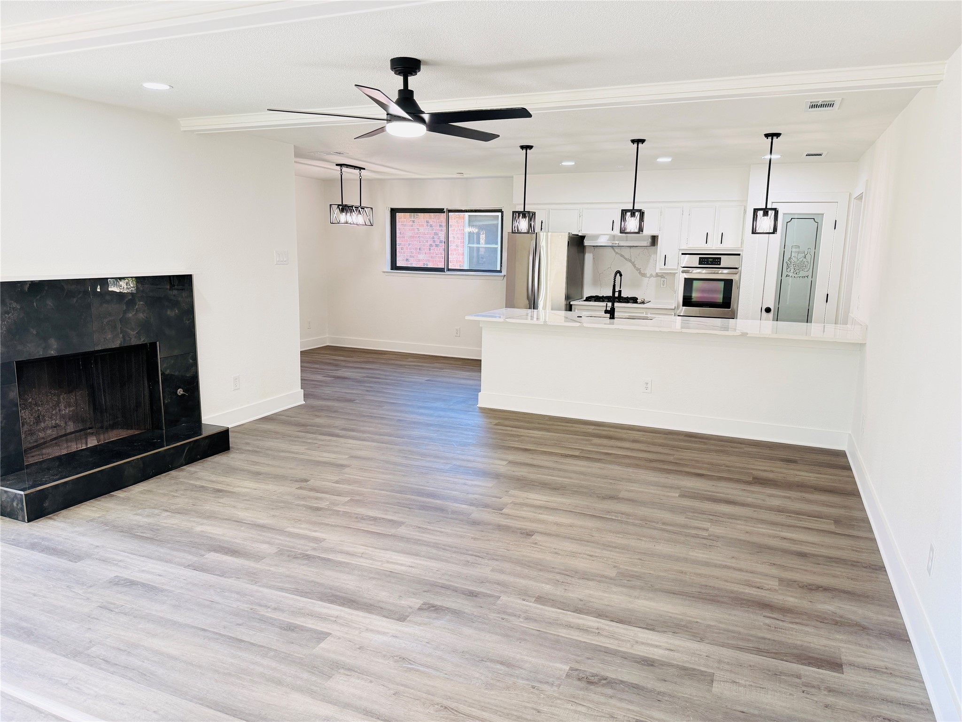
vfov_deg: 56.8
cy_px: 361
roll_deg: -1.3
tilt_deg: -10.5
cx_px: 481
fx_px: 667
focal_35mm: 24
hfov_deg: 71.6
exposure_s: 1/121
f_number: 1.78
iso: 160
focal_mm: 6.76
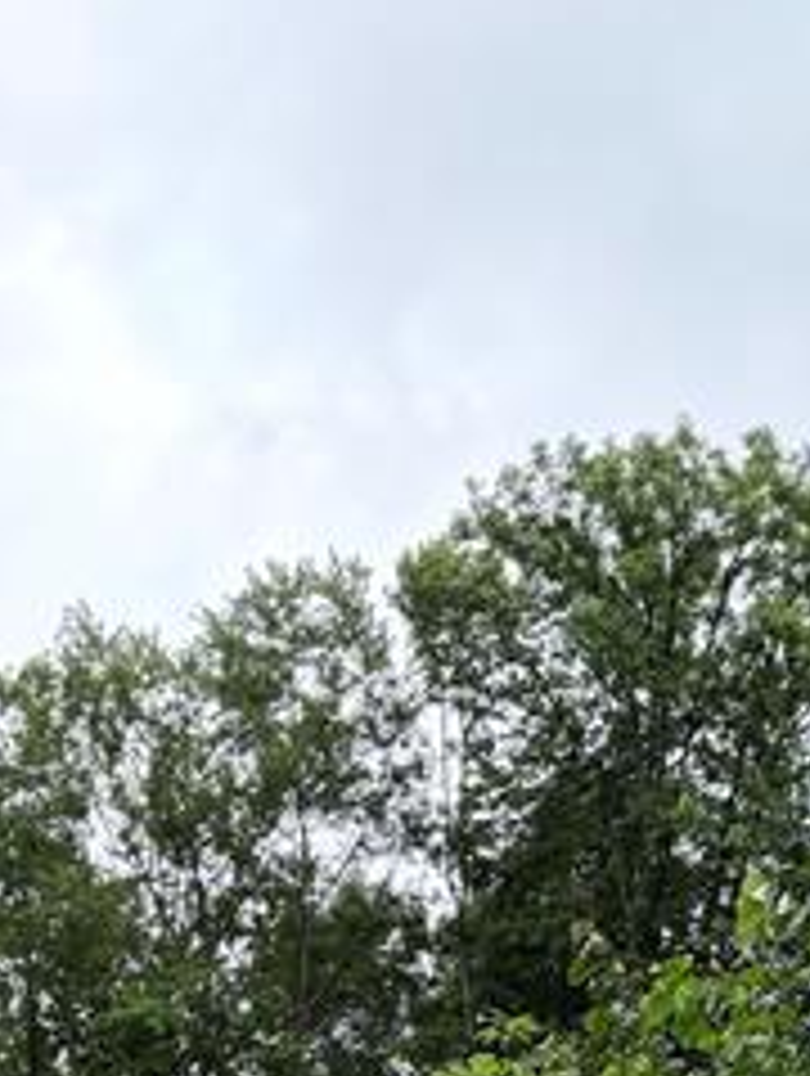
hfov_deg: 18.9
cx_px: 99
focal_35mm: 77
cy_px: 1535
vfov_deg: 21.8
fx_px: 2396
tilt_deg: +1.9
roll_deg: -1.8
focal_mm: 6.76
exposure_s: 1/1464
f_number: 1.78
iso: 100
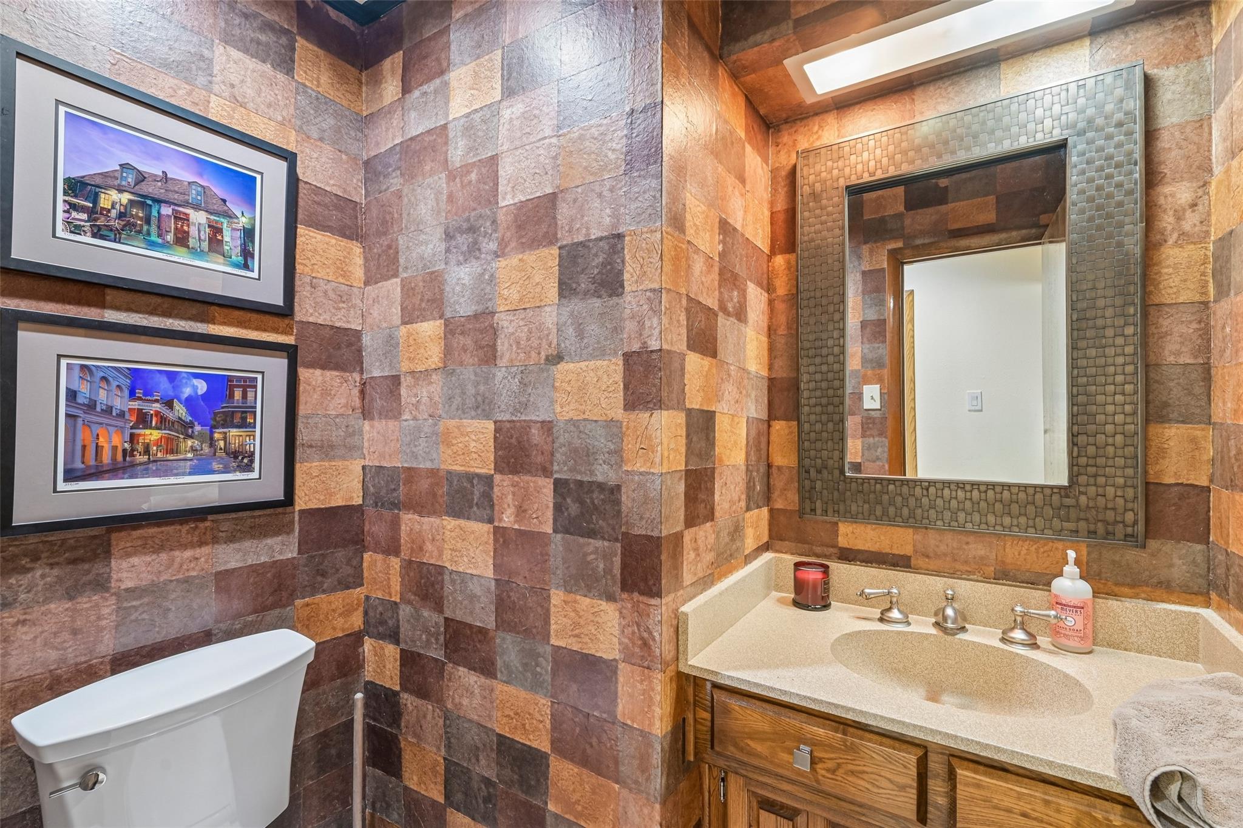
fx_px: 552
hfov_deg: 96.7
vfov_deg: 73.7
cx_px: 622
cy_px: 414
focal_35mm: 16
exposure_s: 1/2.5
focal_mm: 16
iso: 400
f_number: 8
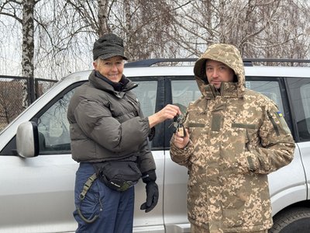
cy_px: 116
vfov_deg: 30.3
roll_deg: +0.2
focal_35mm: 48
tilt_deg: -1.1
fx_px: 430
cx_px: 155
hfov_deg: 39.7
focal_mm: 6.76
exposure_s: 1/121
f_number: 1.78
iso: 50
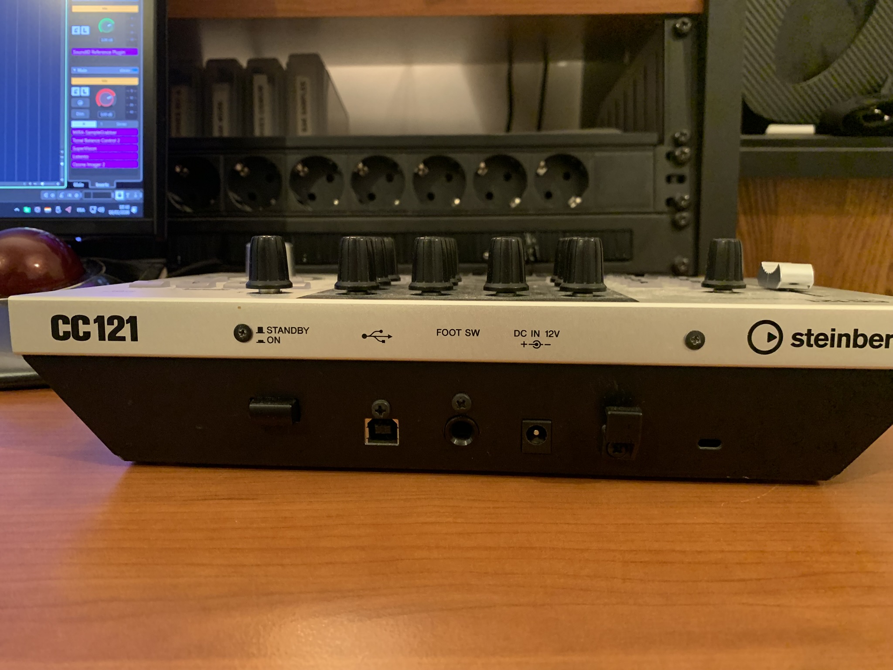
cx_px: 446
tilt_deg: -16.4
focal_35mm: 26
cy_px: 335
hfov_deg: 67.3
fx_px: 671
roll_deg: +0.5
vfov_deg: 53.1
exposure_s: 1/25
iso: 500
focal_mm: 4.25
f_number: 1.8
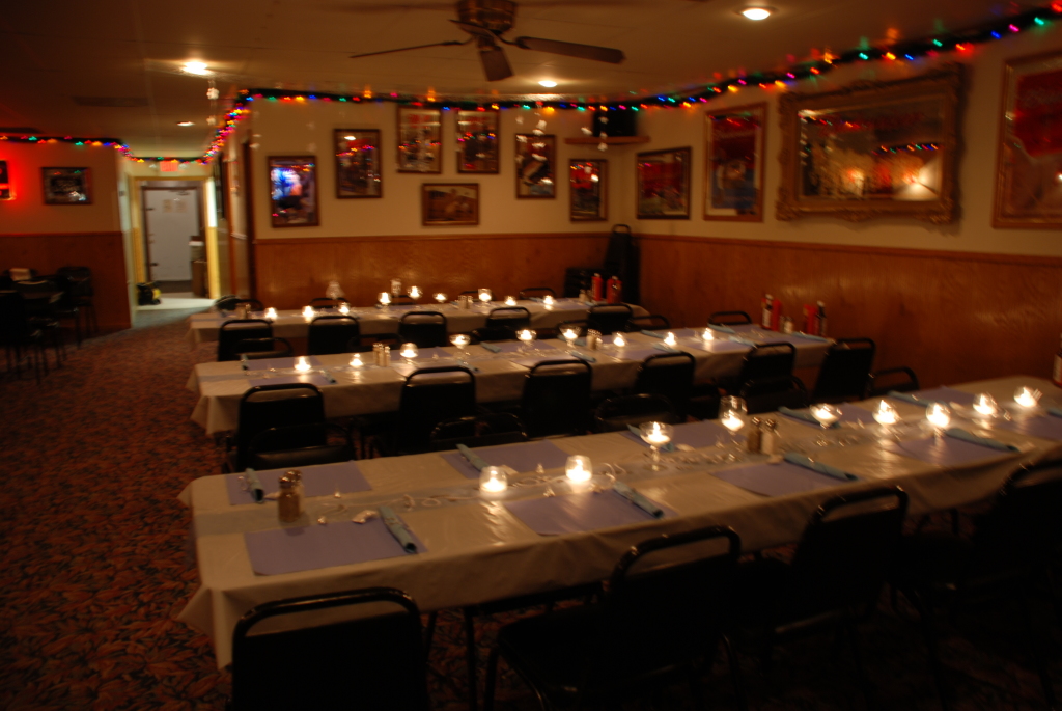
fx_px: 797
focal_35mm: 27
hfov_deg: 67.3
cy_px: 356
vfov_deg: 48.0
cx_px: 531
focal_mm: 18
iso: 100
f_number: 3.5
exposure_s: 1.5
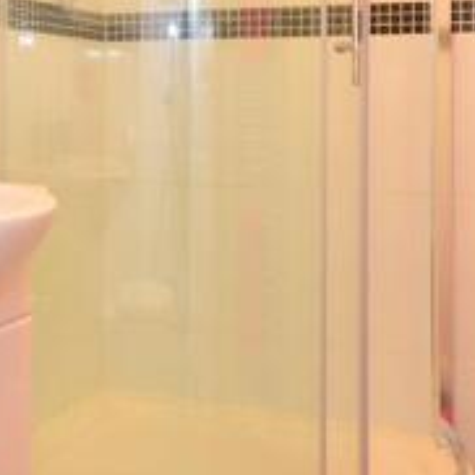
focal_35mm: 64
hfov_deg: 25.4
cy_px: 86
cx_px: -10
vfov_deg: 26.3
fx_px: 994
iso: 640
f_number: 7.1
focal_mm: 14
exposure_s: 1/10
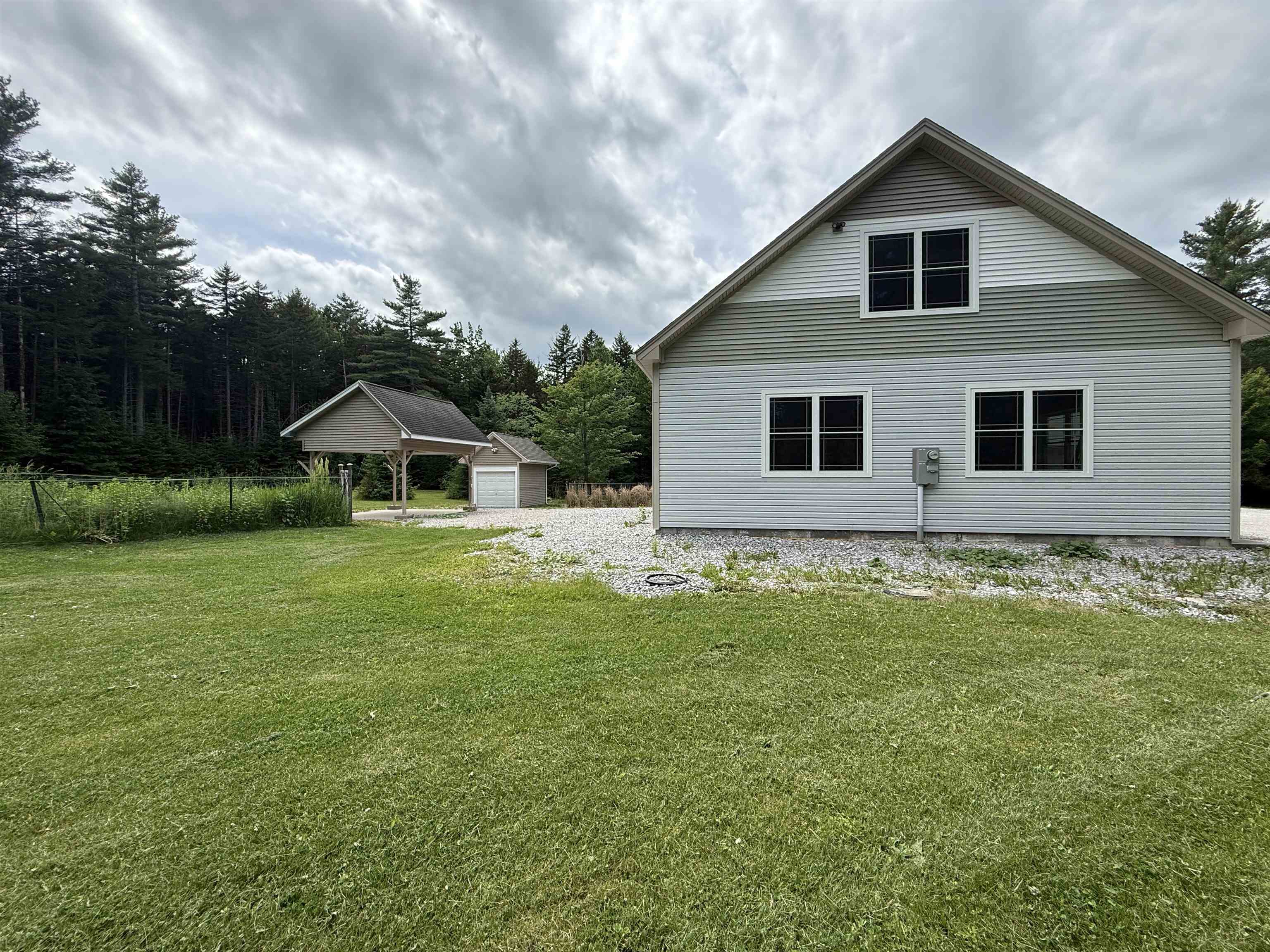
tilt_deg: +0.3
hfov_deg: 102.1
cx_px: 635
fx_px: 514
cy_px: 476
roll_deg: +0.0
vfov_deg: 85.7
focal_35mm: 14
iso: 64
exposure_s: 1/1399
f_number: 2.2
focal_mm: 2.22
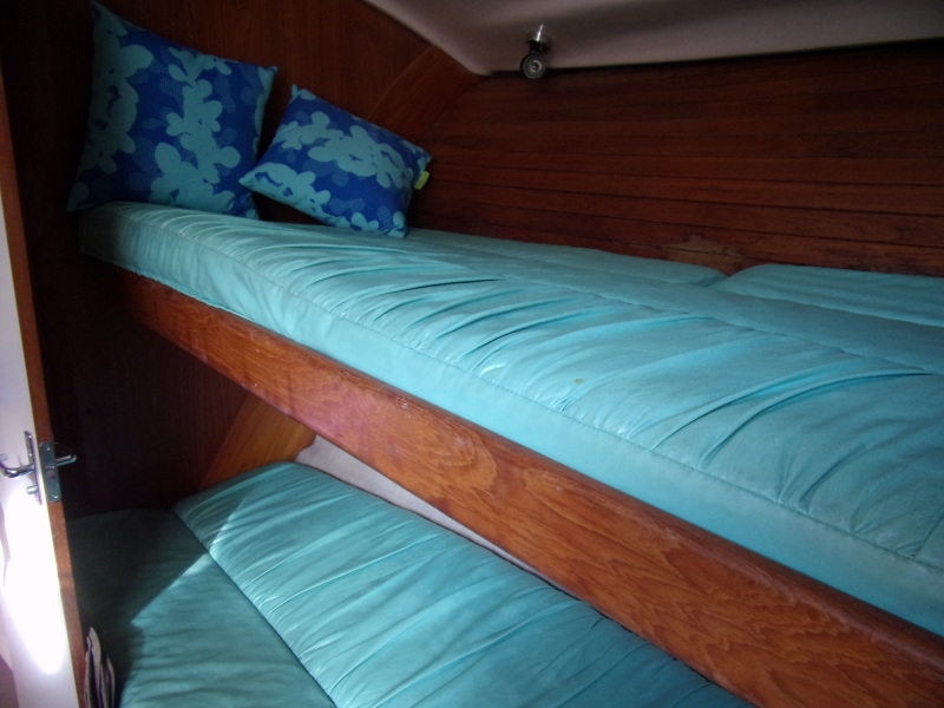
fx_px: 654
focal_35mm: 24
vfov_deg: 56.8
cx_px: 472
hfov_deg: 71.6
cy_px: 354
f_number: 3.3
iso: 198
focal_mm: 4.3
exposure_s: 1/34
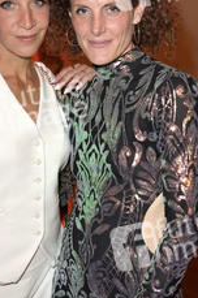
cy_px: 176
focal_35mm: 56
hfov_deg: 24.0
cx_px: 59
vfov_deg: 35.6
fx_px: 463
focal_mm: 32
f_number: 5.6
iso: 2500
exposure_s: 1/80
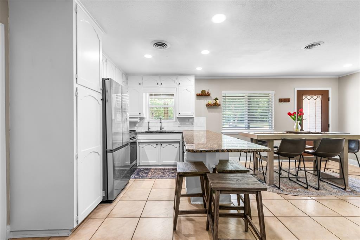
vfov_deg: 77.3
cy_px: 120
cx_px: 180
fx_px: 150
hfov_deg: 100.4
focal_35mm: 15
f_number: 11
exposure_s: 1/1.67
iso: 100
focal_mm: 10
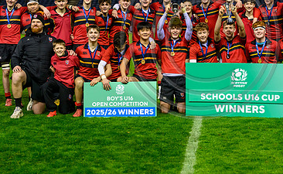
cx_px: 202
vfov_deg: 11.2
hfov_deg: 18.1
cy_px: 51
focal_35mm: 115
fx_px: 883
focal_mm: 70
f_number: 3.5
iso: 3200
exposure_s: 1/800
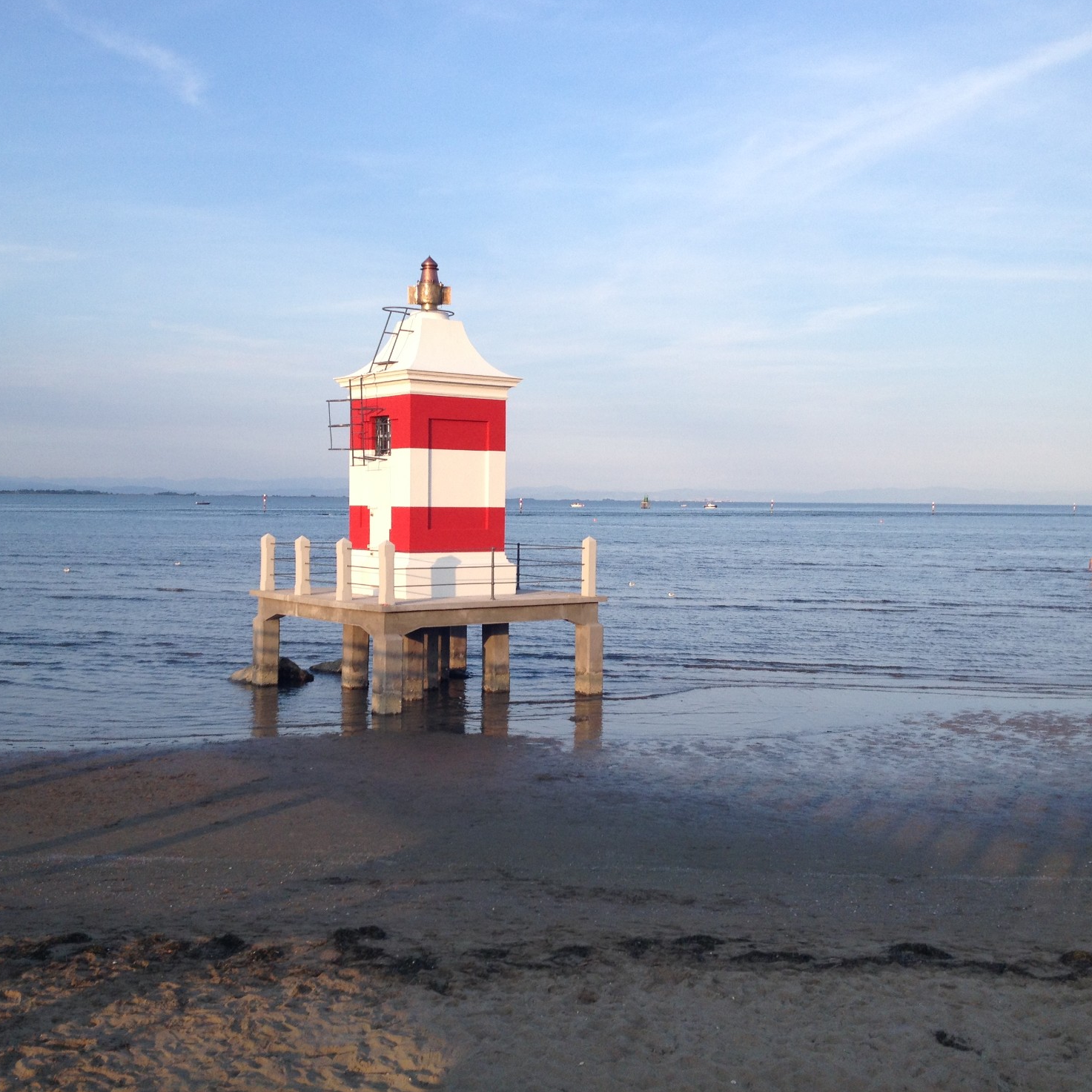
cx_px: 499
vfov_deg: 40.0
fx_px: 1499
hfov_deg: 40.0
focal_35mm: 42
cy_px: 539
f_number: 2.4
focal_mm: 4.28
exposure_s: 1/699
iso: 50
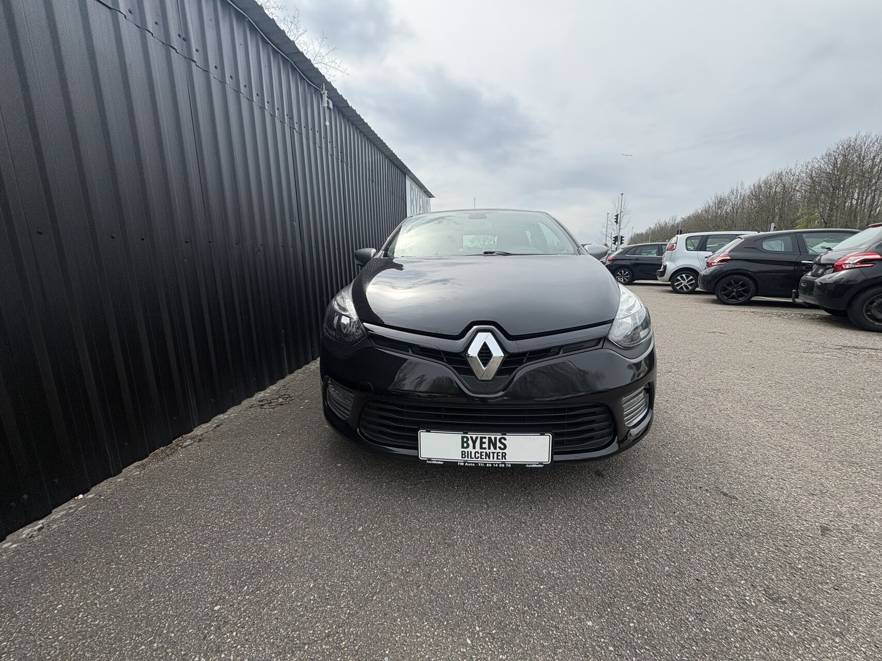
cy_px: 330
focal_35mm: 14
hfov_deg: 102.1
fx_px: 357
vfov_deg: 85.7
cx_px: 441
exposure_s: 1/1748
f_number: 2.2
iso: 50
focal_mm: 2.22
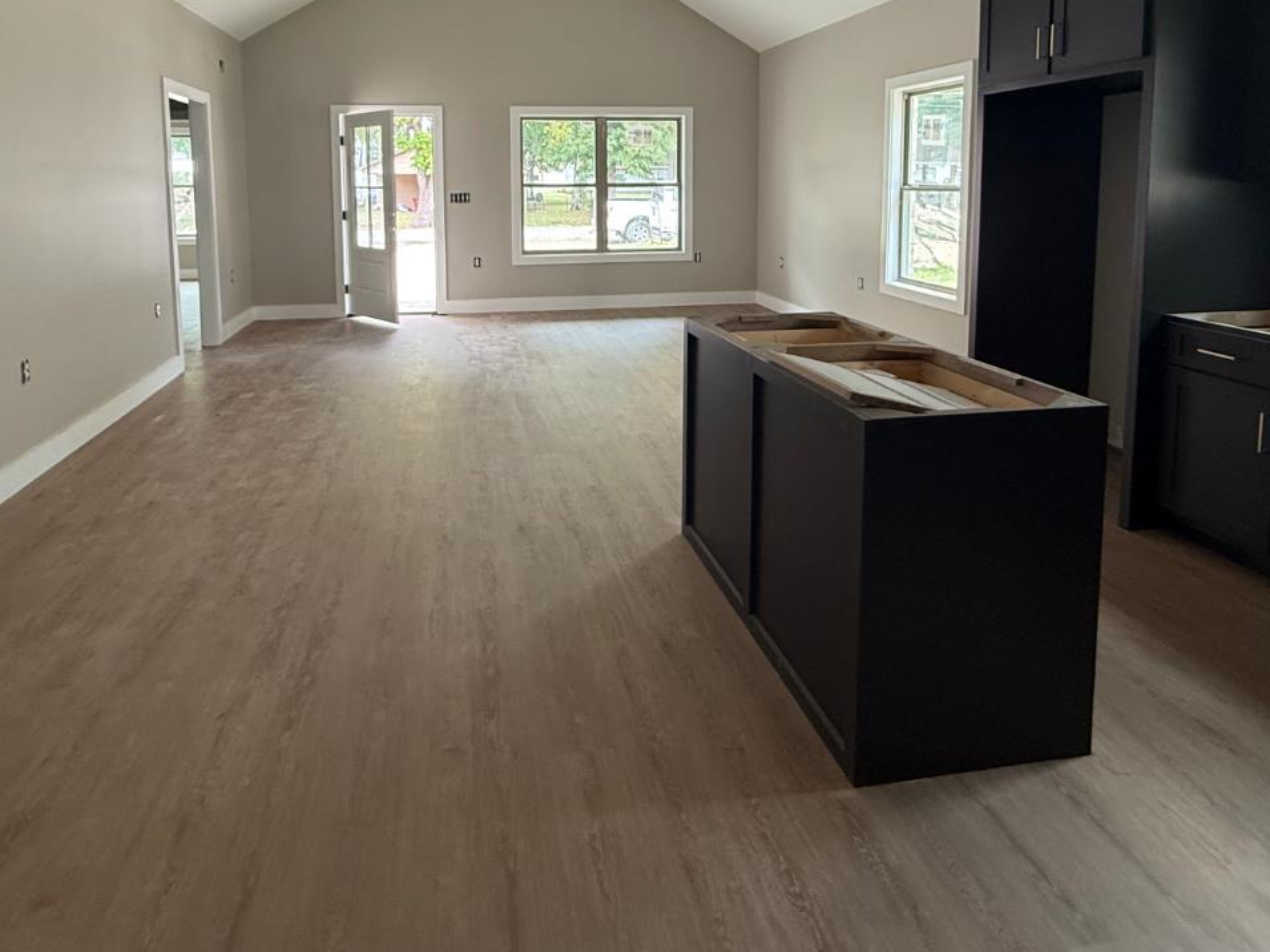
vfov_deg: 58.2
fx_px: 807
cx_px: 592
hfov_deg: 76.3
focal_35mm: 22
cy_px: 249
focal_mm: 2.22
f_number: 2.2
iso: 200
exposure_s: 1/99
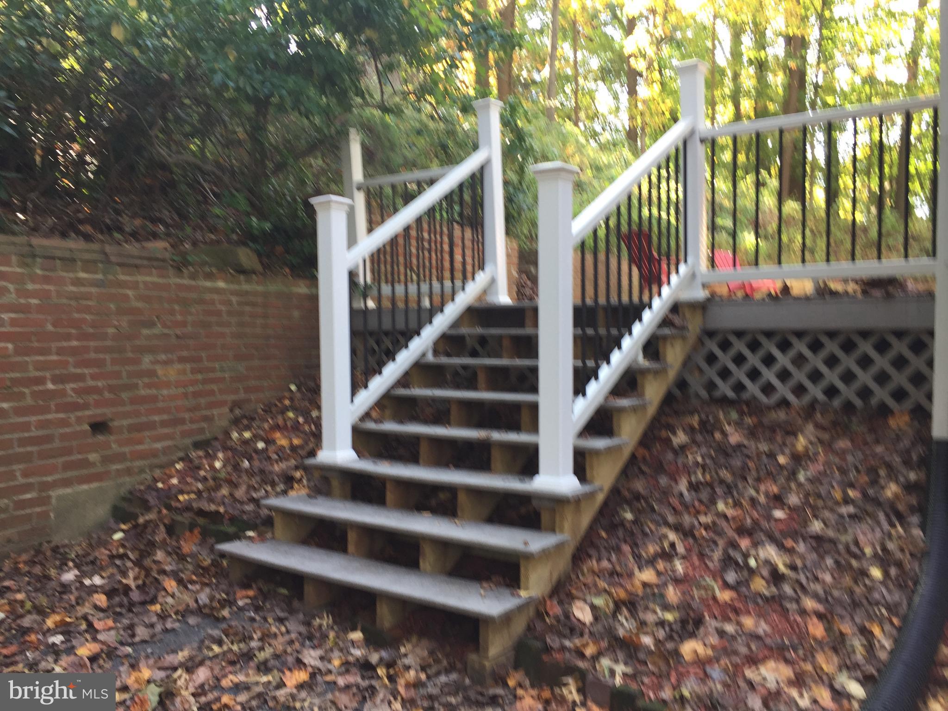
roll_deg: +0.1
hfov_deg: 61.7
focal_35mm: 29
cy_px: 356
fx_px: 794
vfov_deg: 48.2
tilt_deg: -2.3
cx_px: 474
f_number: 2.2
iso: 32
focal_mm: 4.15
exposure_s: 1/40
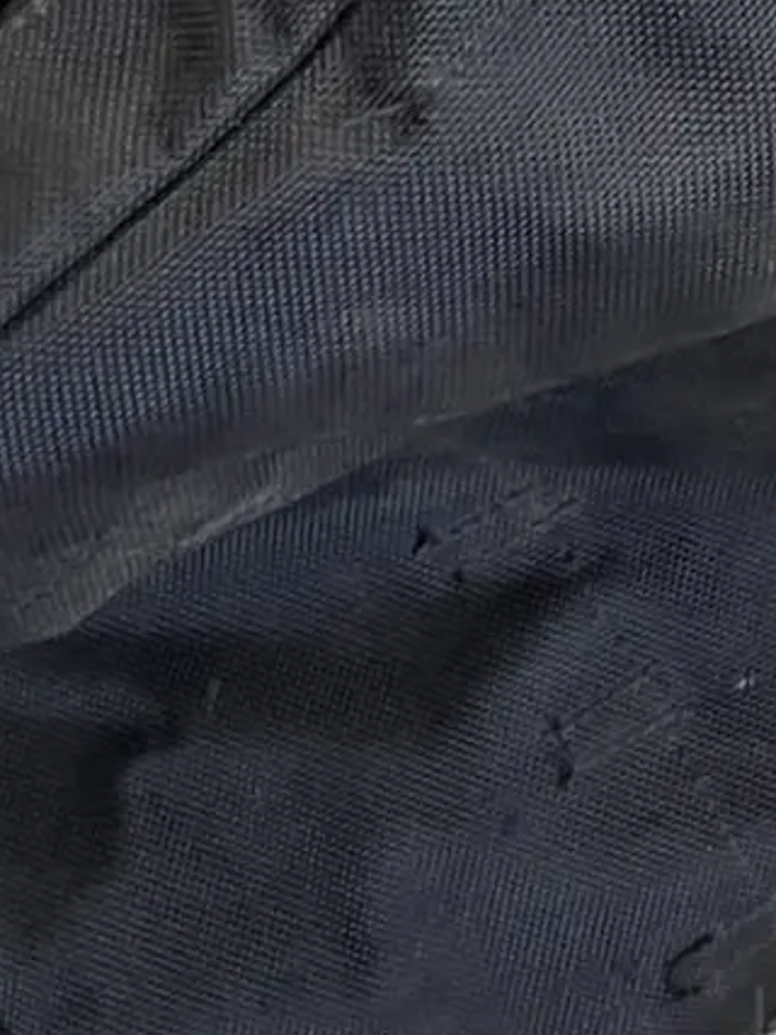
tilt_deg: -57.4
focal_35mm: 117
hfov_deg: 12.4
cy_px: -58
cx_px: 895
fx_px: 3499
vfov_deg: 16.4
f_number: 1.6
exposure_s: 1/50
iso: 320
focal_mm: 5.1
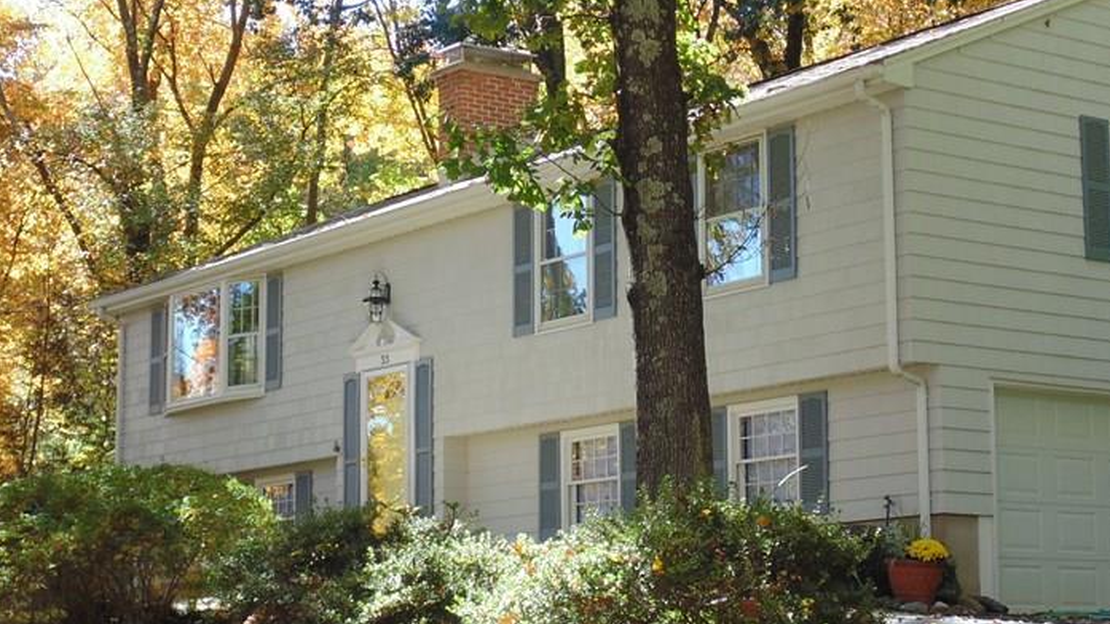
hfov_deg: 25.0
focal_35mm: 85
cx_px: 598
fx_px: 2501
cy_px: 295
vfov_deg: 14.2
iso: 80
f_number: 3.9
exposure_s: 1/80
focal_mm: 9.5
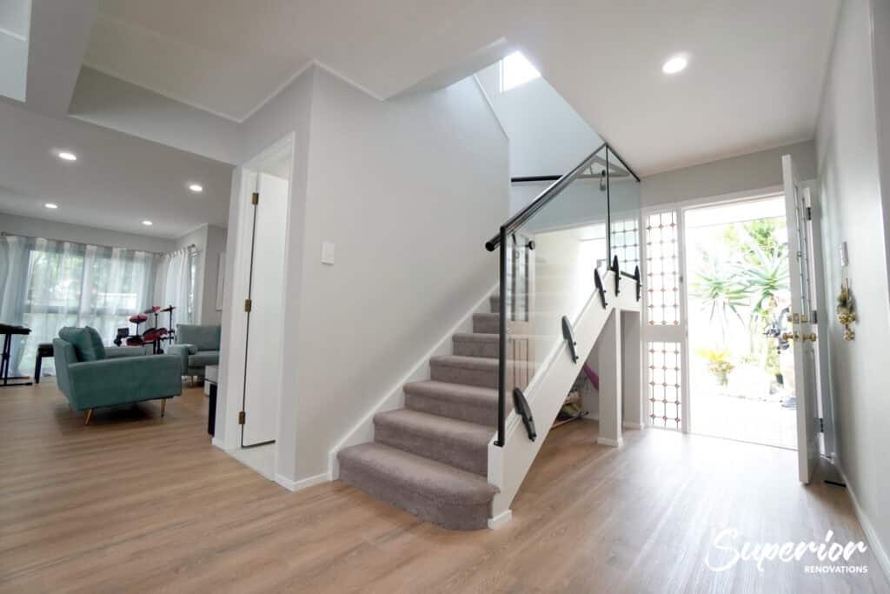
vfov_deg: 77.3
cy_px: 297
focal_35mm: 15
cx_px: 445
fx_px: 371
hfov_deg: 100.4
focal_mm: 10
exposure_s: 1/160
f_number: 4
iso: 400
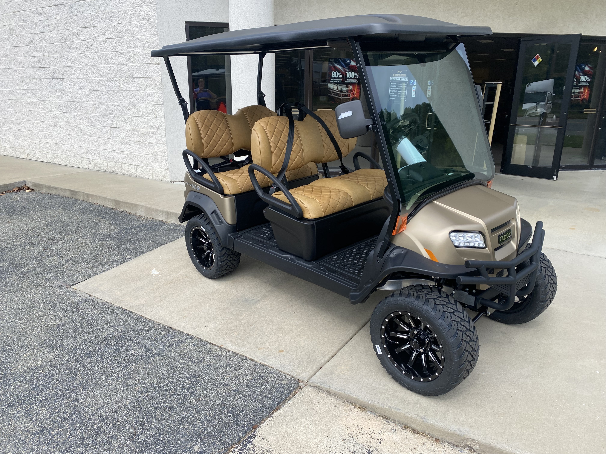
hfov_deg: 67.3
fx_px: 455
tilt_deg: -17.3
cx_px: 303
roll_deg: -0.9
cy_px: 227
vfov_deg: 53.1
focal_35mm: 26
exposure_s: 1/1996
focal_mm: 4.25
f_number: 1.8
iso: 32
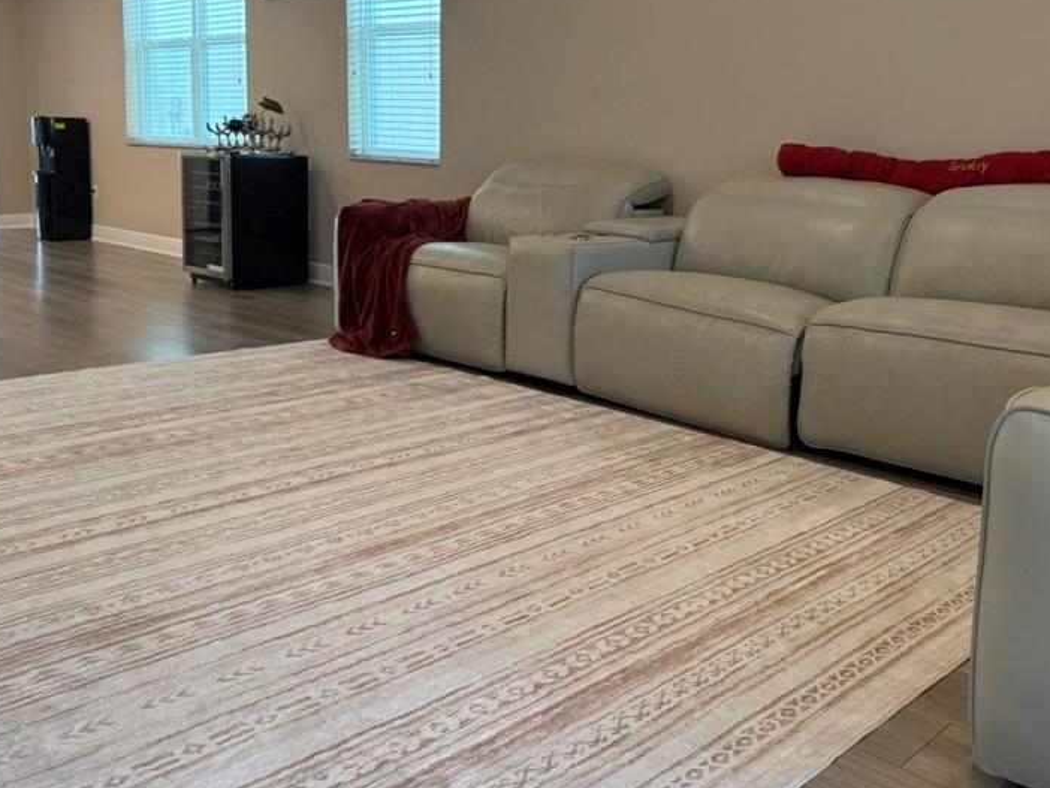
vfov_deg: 40.4
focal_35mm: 35
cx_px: 625
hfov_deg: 52.3
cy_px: 290
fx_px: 1062
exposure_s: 1/120
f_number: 1.78
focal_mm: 6.76
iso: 250
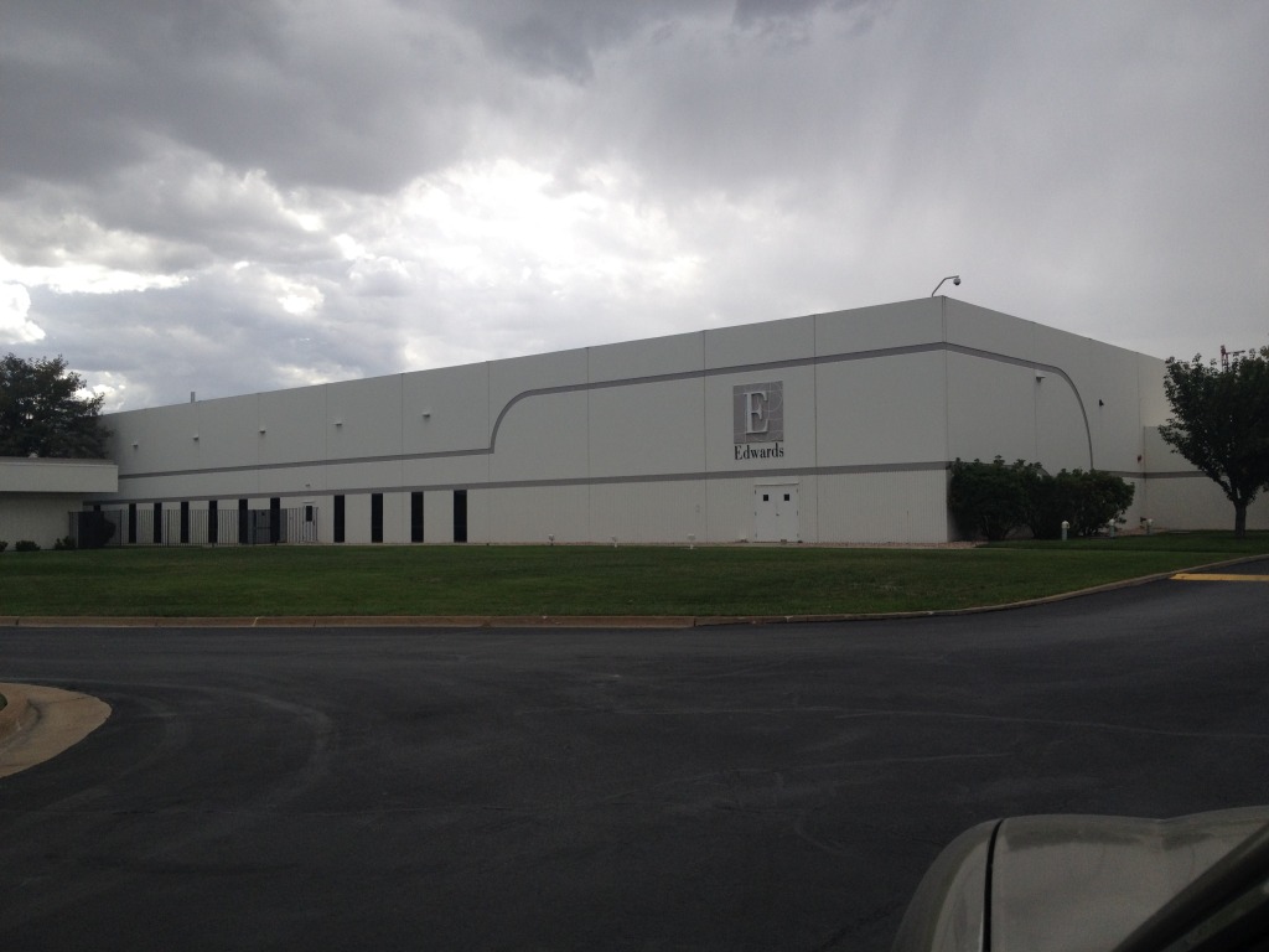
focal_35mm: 35
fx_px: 1283
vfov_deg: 40.7
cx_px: 634
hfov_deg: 52.6
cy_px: 476
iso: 50
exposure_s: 1/1200
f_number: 2.4
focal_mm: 4.28
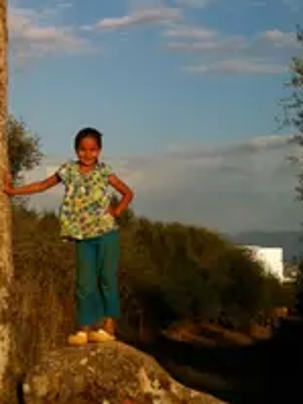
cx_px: 29
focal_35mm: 88
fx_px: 1028
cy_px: 69
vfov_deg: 21.9
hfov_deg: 16.5
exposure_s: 1/1340
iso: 64
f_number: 2.8
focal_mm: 3.85
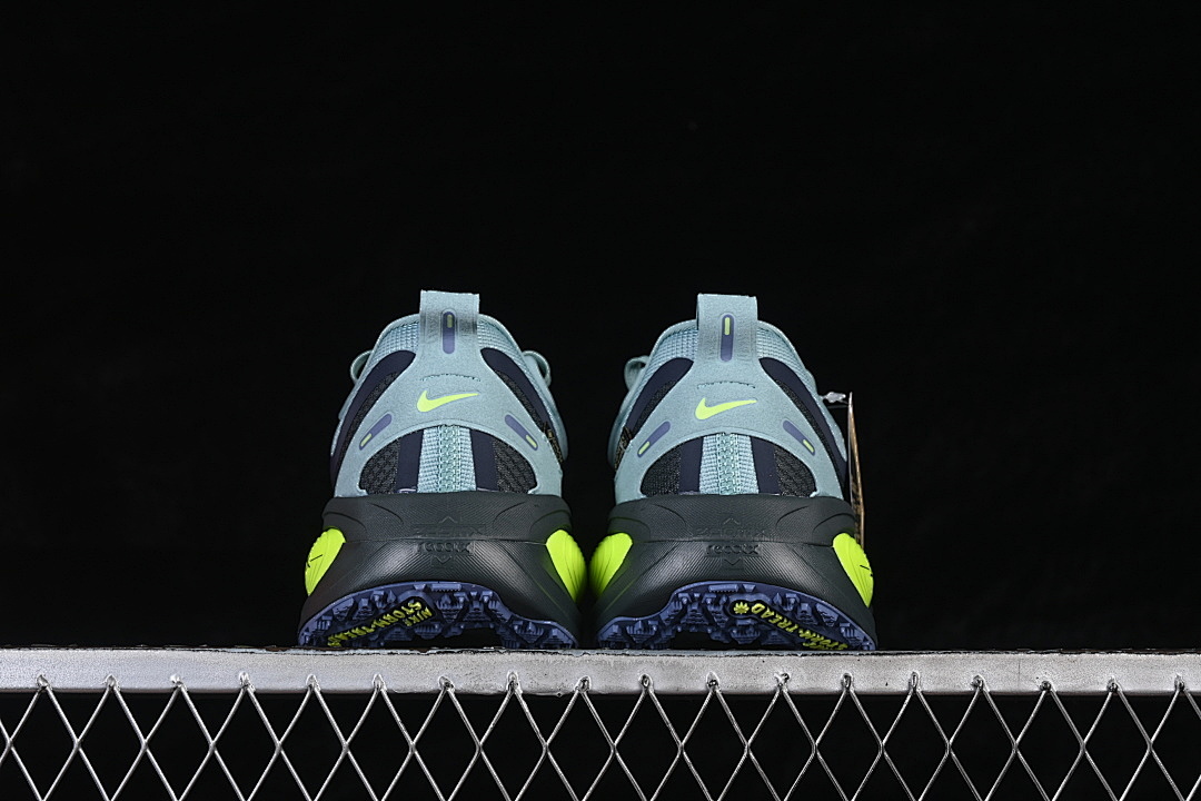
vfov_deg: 18.2
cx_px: 600
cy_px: 400
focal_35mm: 75
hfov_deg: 27.0
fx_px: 2502
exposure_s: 1/80
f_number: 8
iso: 160
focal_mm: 50
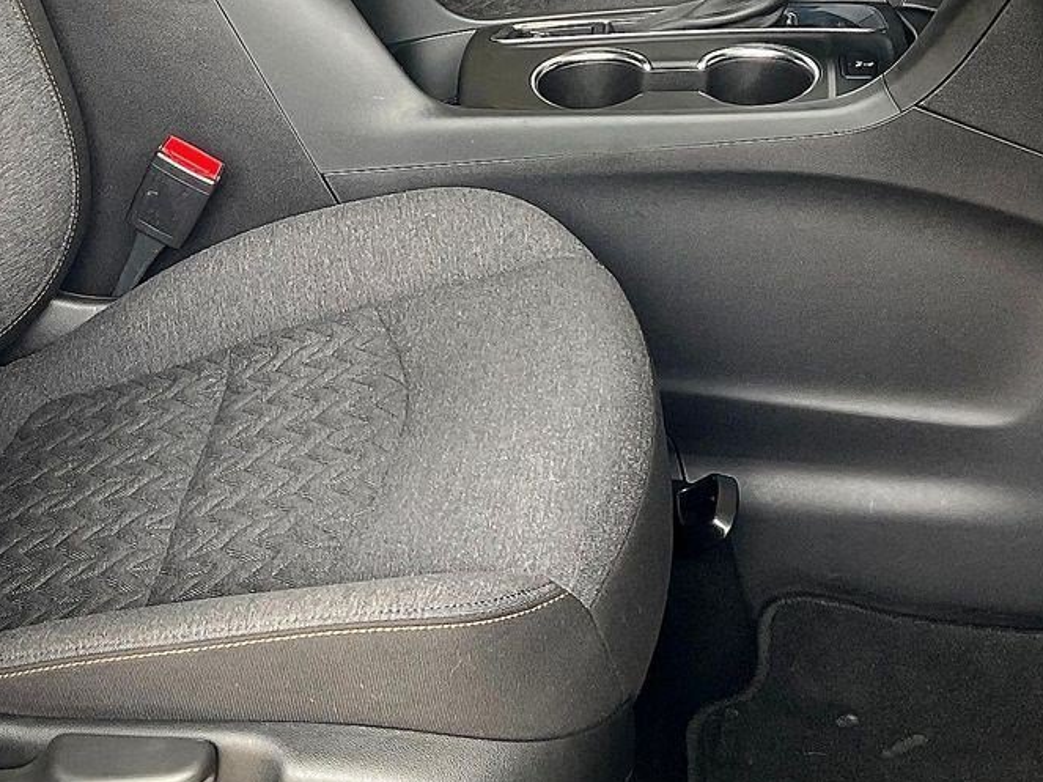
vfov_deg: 20.5
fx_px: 2109
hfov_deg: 27.5
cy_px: 35
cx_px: 297
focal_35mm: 70
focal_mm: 3
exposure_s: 1/122
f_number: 1.8
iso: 40
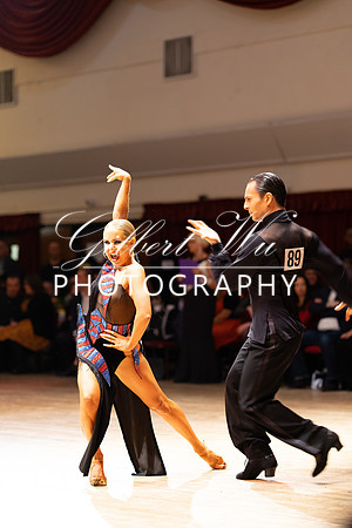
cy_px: 264
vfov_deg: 23.9
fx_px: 1247
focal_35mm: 85
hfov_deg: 16.1
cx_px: 176
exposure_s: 1/125
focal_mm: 85
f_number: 2
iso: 1000
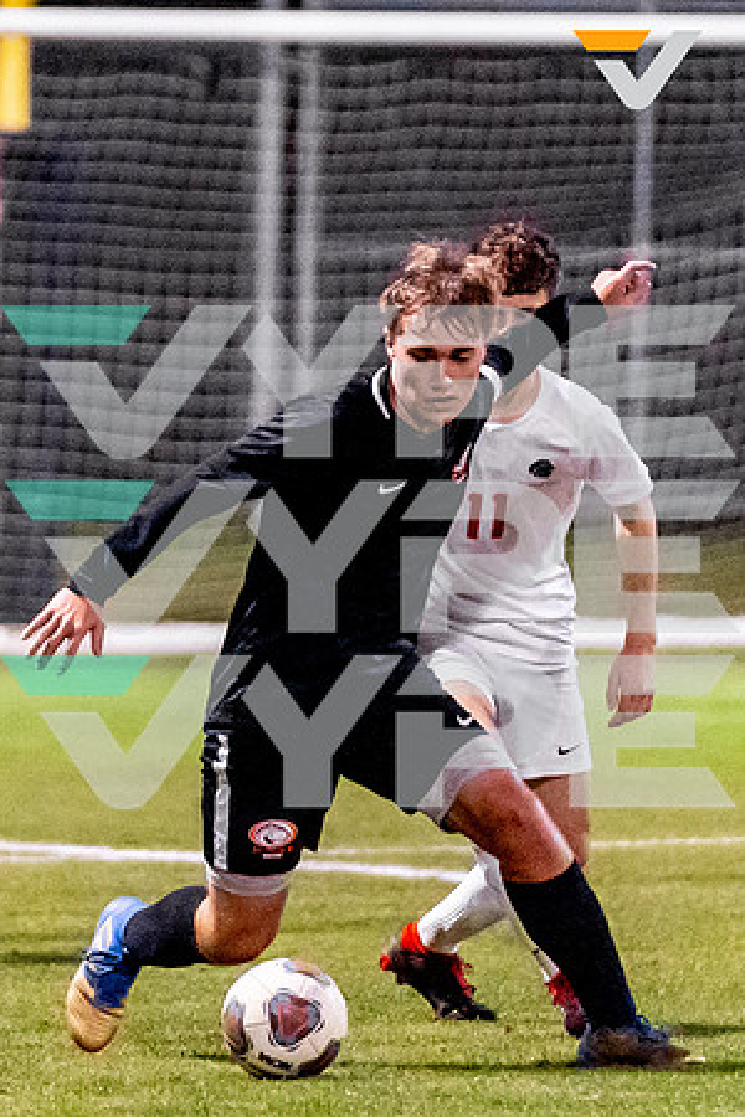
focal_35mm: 607
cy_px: 449
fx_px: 18845
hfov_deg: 2.3
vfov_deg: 3.4
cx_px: 181
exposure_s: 1/1250
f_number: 2.8
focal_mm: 200
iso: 6400
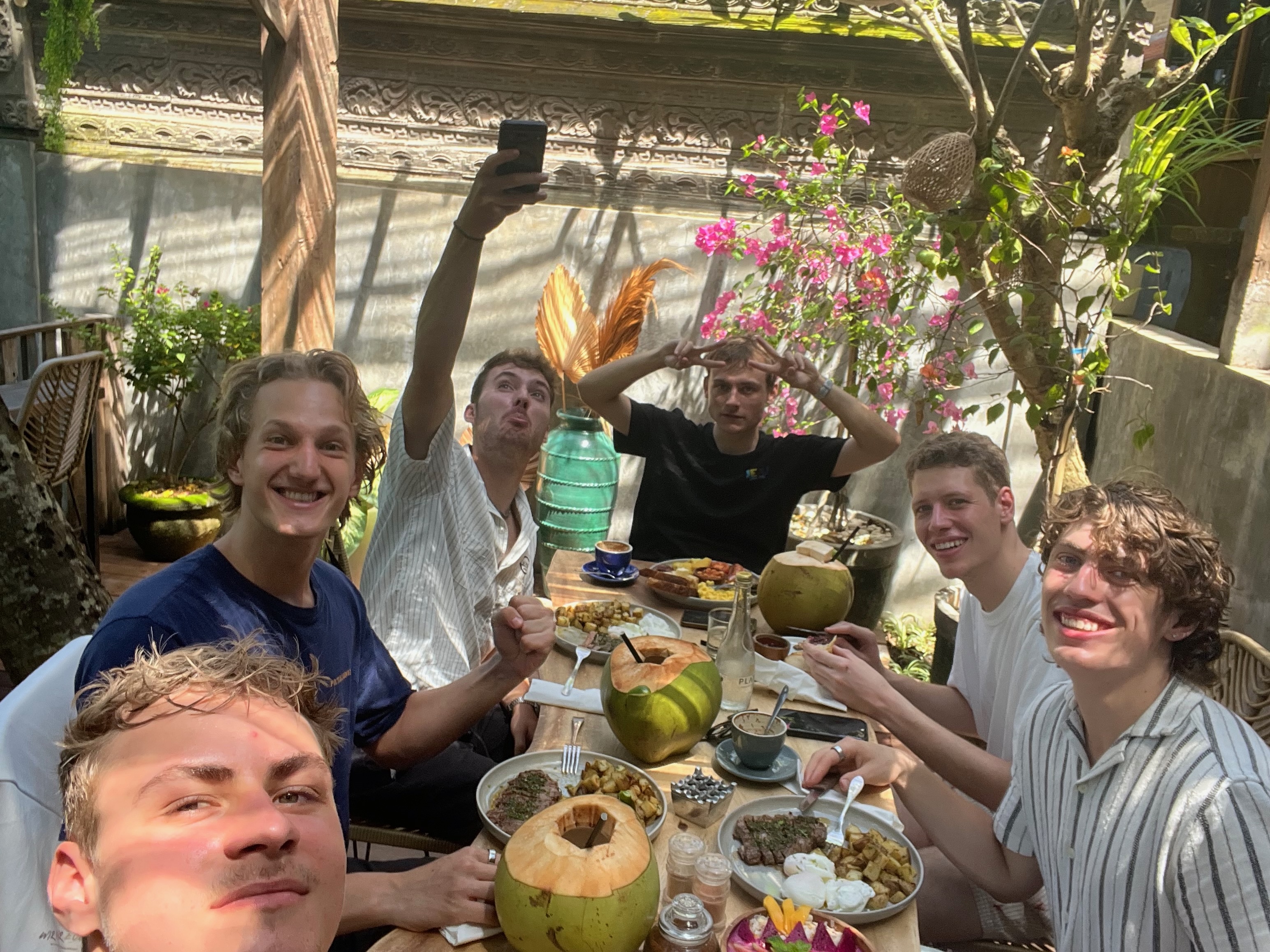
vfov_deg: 46.8
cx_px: 635
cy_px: 476
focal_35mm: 30
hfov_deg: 60.0
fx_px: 1101
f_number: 2.2
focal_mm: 2.71
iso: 40
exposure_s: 1/121
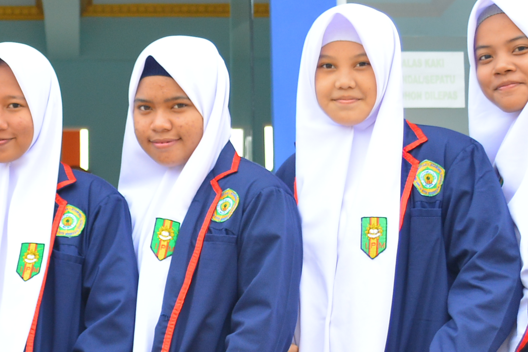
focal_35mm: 132
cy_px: 175
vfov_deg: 10.4
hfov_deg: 15.2
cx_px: -13
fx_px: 1936
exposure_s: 1/250
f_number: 4.5
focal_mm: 28
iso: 400
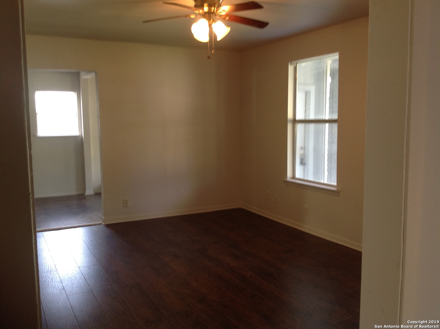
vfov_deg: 40.6
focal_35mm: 35
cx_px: 220
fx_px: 444
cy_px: 164
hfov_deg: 52.7
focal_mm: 4.28
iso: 64
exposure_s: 1/24
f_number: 2.4
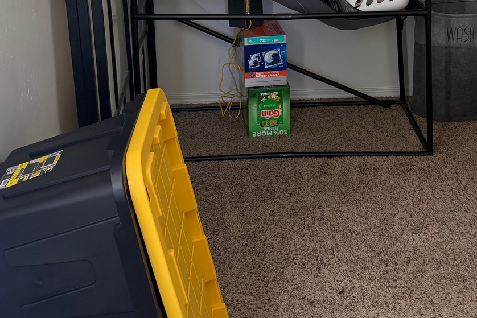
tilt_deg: -13.4
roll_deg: +0.9
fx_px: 808
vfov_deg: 21.4
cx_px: 339
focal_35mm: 61
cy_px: -11
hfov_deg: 32.4
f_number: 1.78
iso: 200
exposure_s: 1/78
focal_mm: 6.76
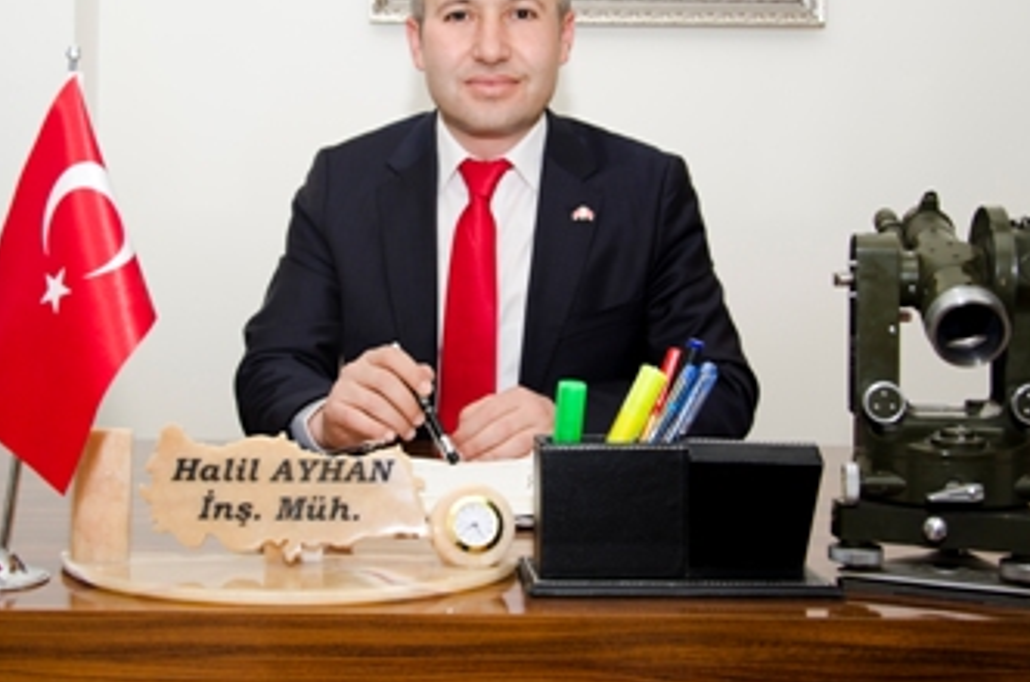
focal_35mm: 51
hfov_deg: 39.1
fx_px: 1447
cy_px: 256
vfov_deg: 26.5
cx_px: 456
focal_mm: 25
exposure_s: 1/60
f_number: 4
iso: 100
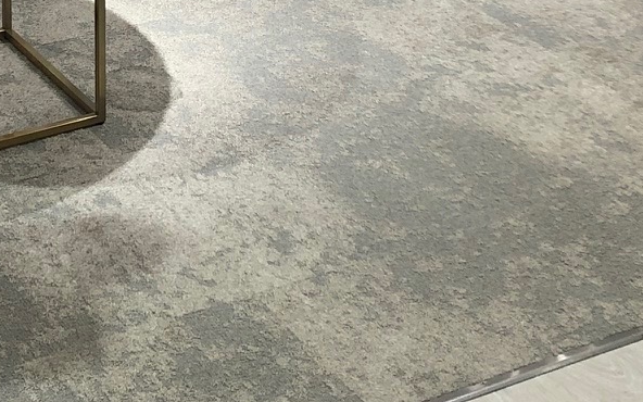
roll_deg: +0.1
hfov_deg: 20.4
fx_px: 1770
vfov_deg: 11.9
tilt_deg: -11.4
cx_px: 147
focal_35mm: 101
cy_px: -332
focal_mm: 3.99
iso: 25
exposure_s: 1/33
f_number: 1.8
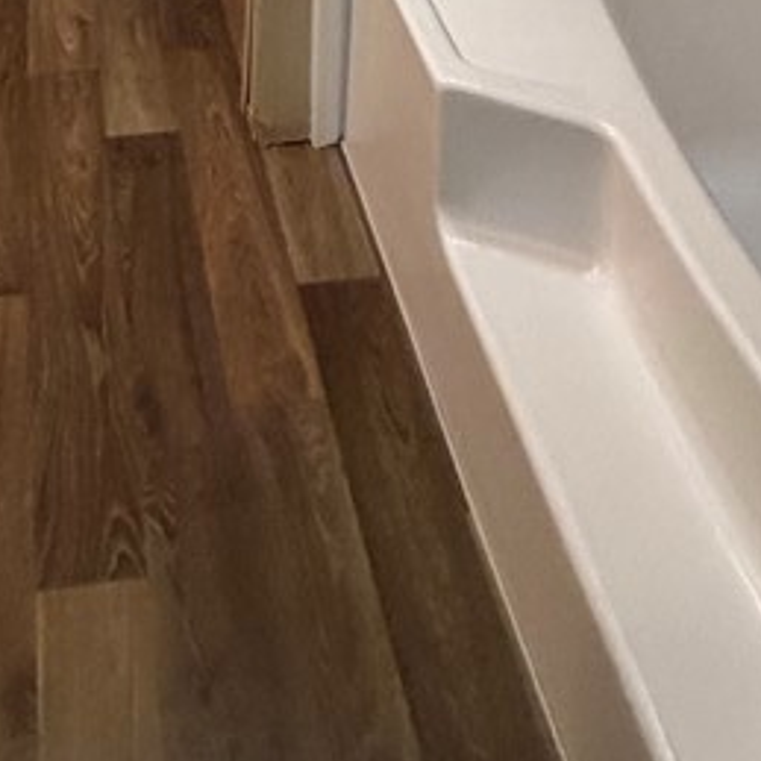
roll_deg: +1.3
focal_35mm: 49
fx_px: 1219
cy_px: -508
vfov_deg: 23.5
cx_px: 167
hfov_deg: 33.8
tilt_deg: -10.4
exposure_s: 1/60
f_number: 2.2
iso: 400
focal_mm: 2.22
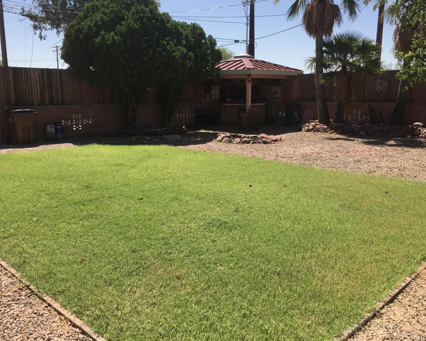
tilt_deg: -10.3
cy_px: 166
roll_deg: -0.3
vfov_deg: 47.1
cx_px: 210
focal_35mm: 31
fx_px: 391
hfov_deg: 57.2
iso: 40
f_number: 2.2
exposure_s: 1/2083
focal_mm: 4.15
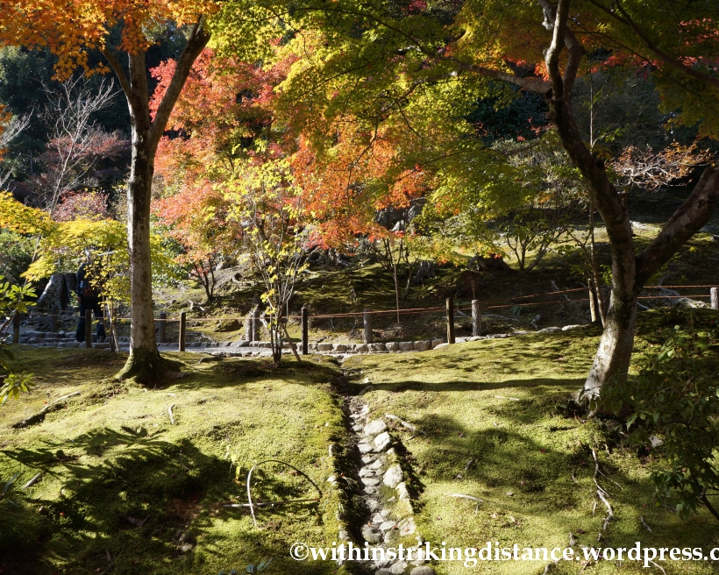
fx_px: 693
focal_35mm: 33
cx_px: 342
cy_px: 286
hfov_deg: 54.8
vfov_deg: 45.1
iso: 200
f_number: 6.3
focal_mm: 19
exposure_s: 1/160
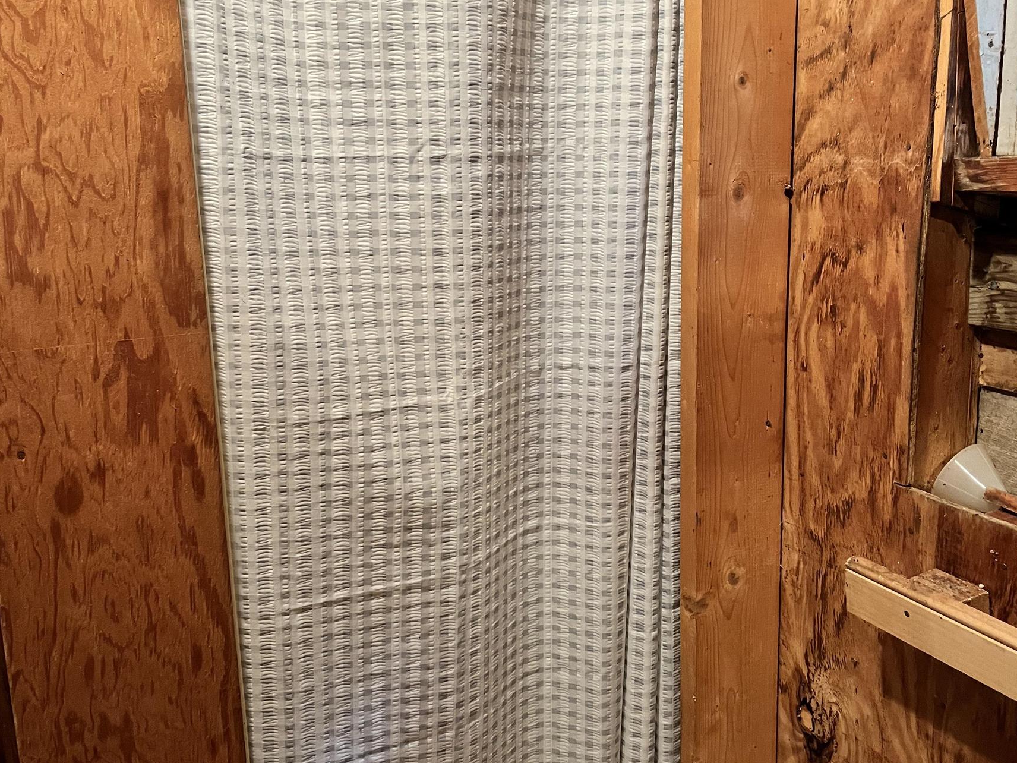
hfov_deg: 52.6
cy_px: 361
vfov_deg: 40.7
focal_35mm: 35
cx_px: 511
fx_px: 1028
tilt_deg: -12.0
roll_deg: +2.4
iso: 250
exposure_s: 1/60
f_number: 1.6
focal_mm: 5.1
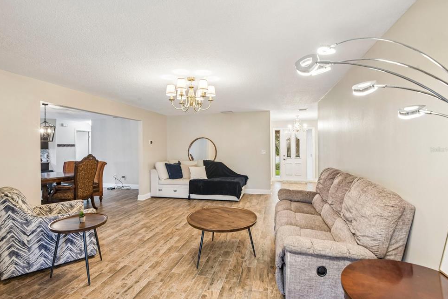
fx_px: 211
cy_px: 150
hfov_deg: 93.3
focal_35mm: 17
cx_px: 219
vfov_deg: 70.4
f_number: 8
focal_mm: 16
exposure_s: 1/6
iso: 400
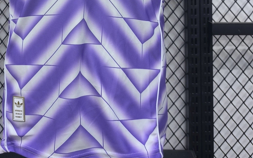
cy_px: -25
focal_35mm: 45
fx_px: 310
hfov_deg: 43.8
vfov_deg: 26.0
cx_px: 86
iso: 640
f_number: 1.65
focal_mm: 6.14
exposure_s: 1/50
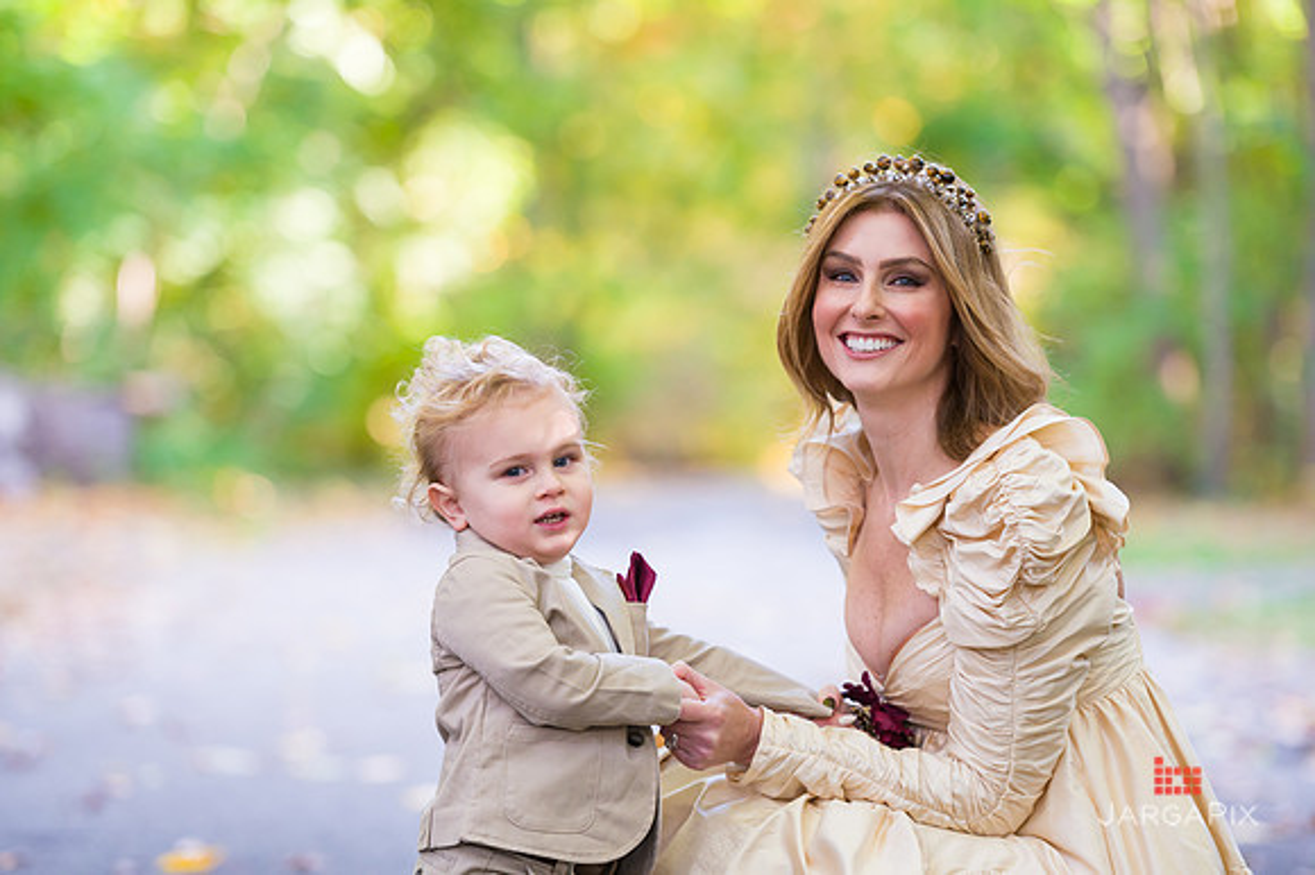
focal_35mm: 150
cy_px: 438
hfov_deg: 13.7
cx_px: 658
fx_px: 5476
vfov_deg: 9.1
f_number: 3.2
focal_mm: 150
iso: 1600
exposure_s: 1/200
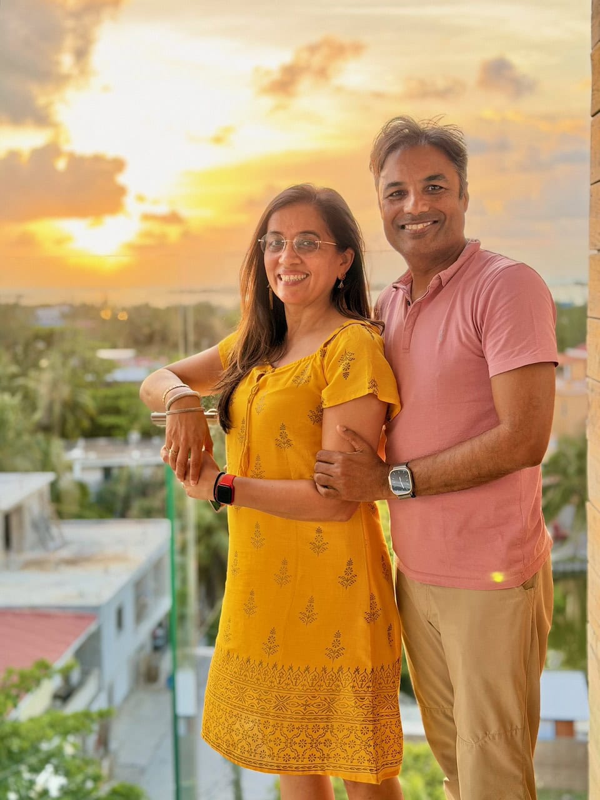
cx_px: 300
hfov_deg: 30.3
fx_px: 1109
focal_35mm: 48
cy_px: 400
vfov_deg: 39.7
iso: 160
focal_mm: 6.8
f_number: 1.8
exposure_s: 1/118
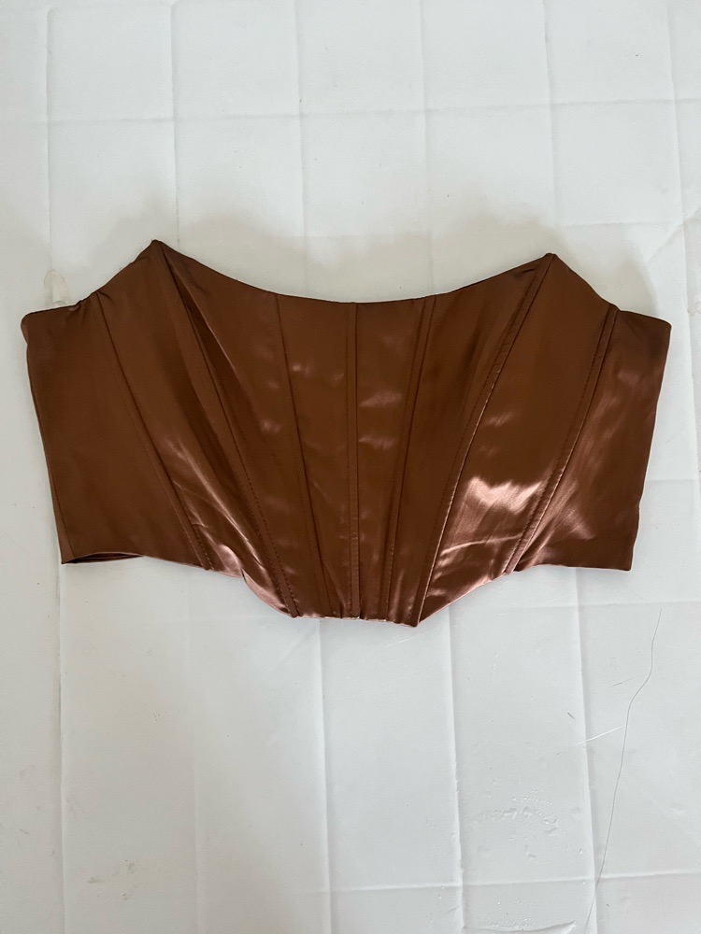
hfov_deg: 53.1
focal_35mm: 26
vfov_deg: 67.3
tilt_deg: -86.8
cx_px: 350
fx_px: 702
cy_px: 467
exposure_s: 1/50
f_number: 1.6
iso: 400
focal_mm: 5.1
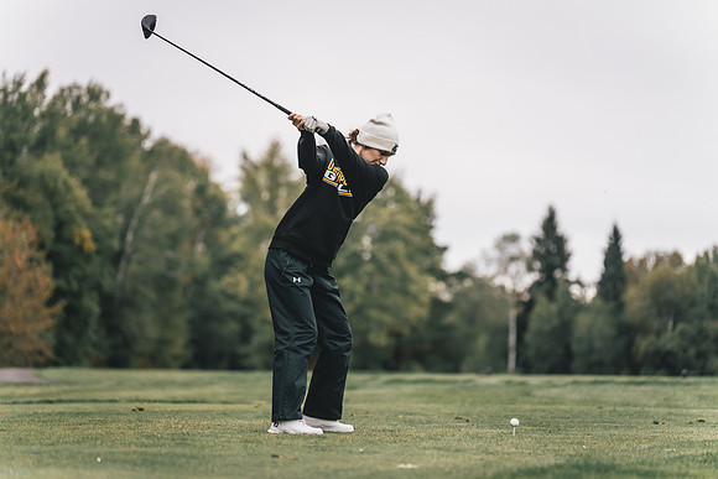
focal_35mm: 155
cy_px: 247
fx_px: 3083
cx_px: 348
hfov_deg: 13.3
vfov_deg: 8.9
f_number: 2.8
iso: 800
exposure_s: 1/1250
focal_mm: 150
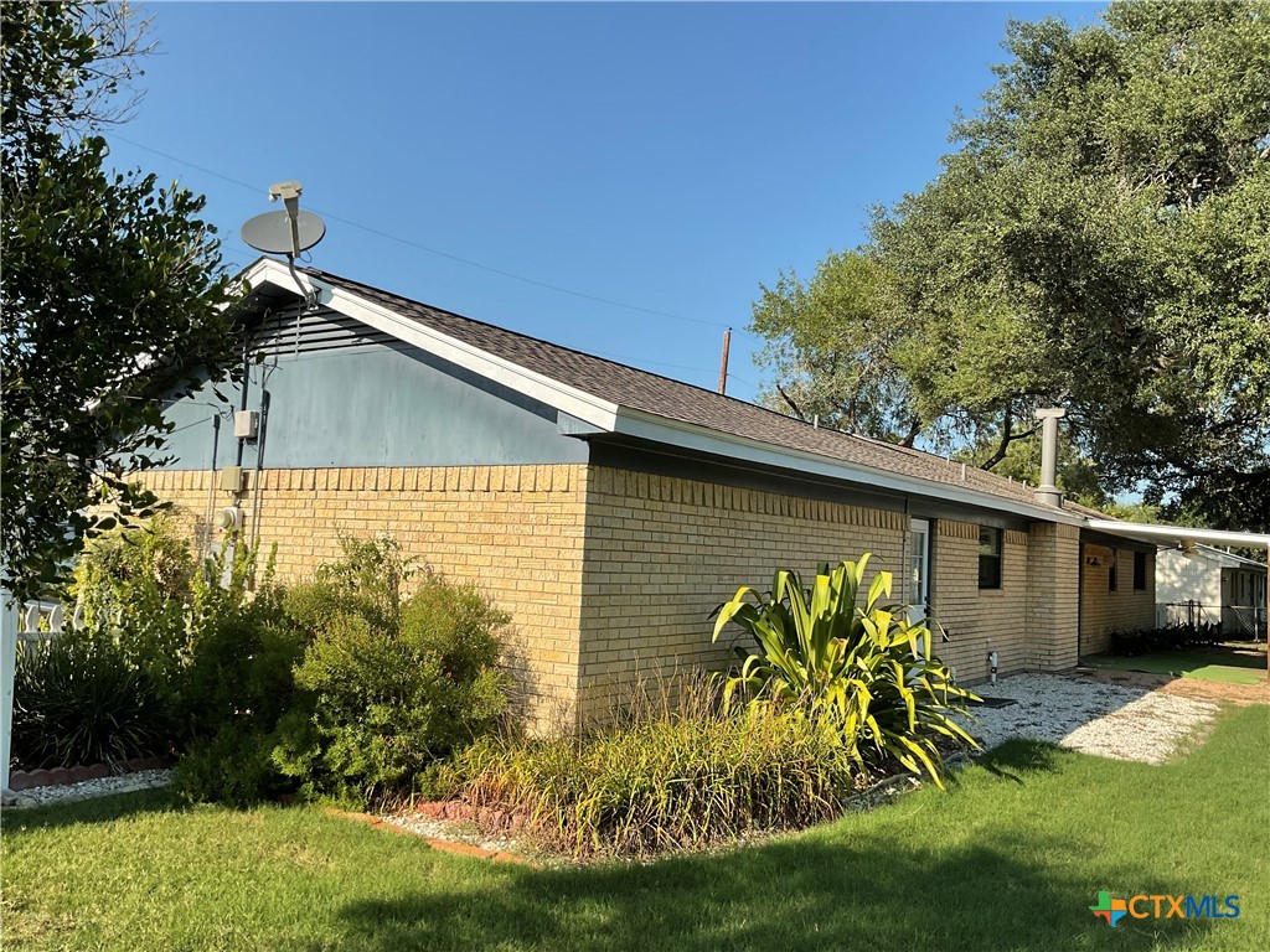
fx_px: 1064
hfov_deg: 61.7
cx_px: 635
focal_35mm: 29
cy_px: 476
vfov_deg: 48.2
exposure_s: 1/1451
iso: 16
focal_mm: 3
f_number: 1.8
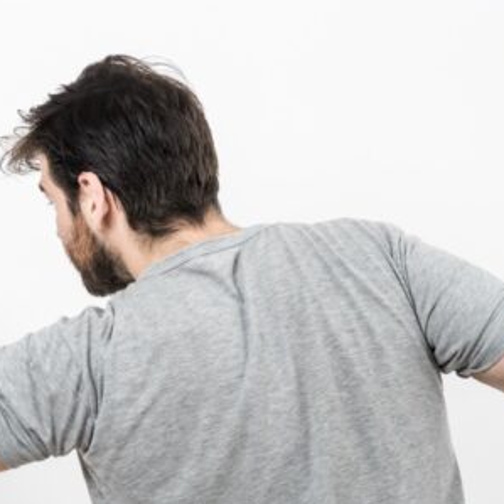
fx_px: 2520
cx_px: -118
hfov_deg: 11.2
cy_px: 335
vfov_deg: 11.4
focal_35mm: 153
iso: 100
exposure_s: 1/160
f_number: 8
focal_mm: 70
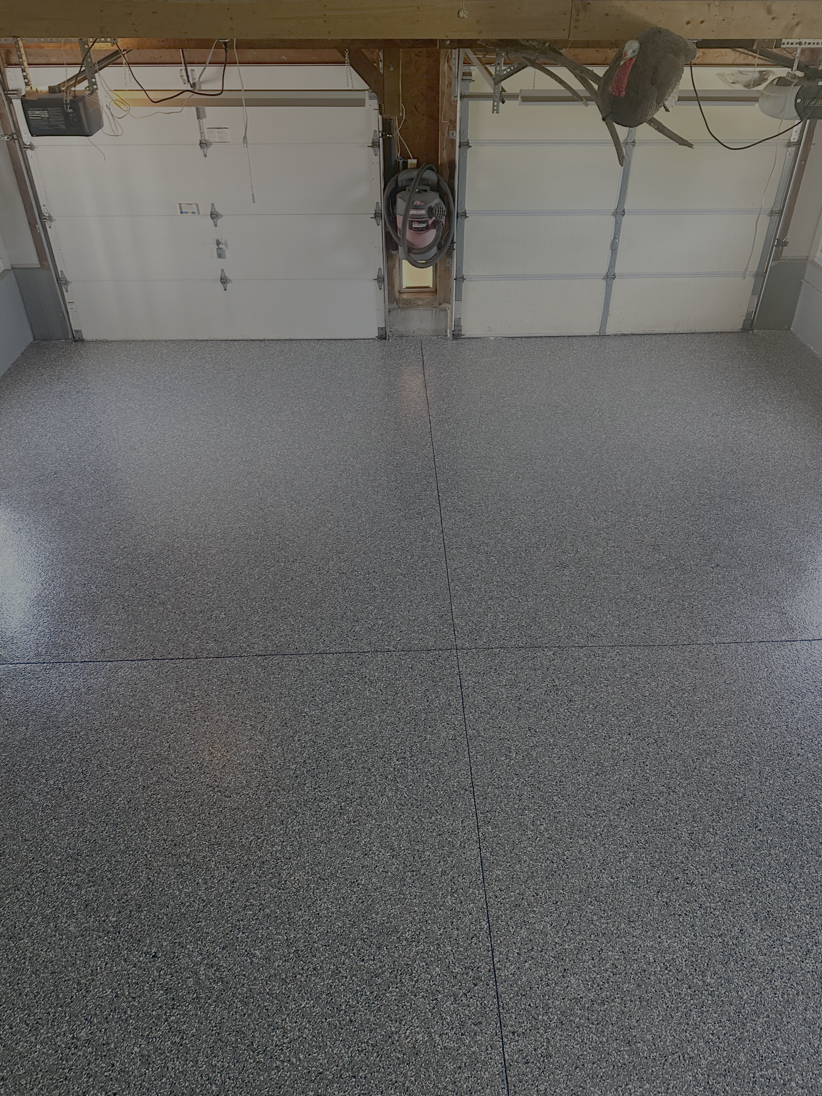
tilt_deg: -35.6
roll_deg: -0.9
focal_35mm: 25
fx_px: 792
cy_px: 531
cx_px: 420
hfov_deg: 54.9
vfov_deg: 69.4
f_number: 1.78
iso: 320
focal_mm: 6.86
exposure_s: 1/60
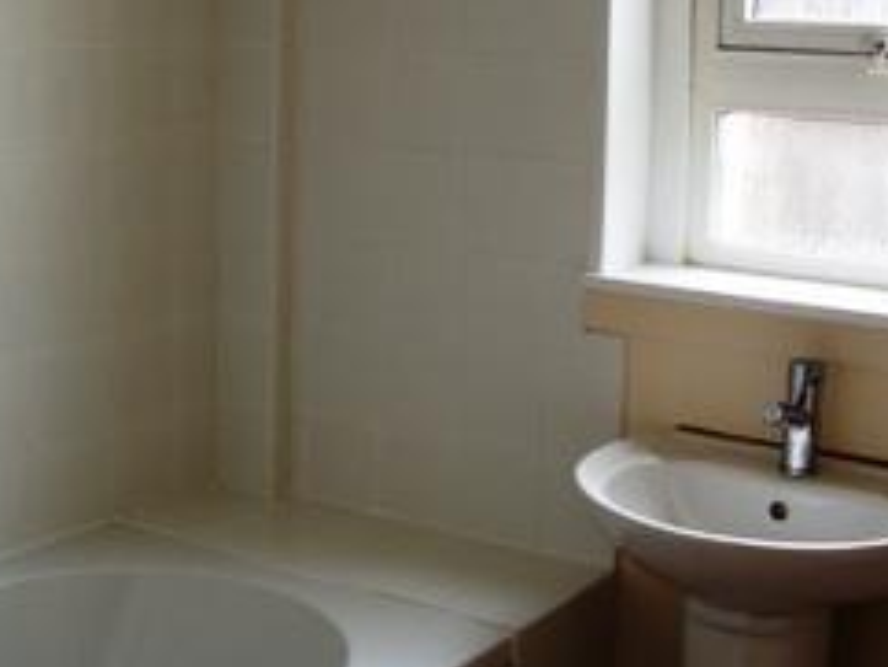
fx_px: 1489
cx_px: 291
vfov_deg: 25.2
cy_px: 247
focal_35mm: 58
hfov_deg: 32.9
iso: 100
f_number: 2.8
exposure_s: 1/45
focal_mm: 7.8
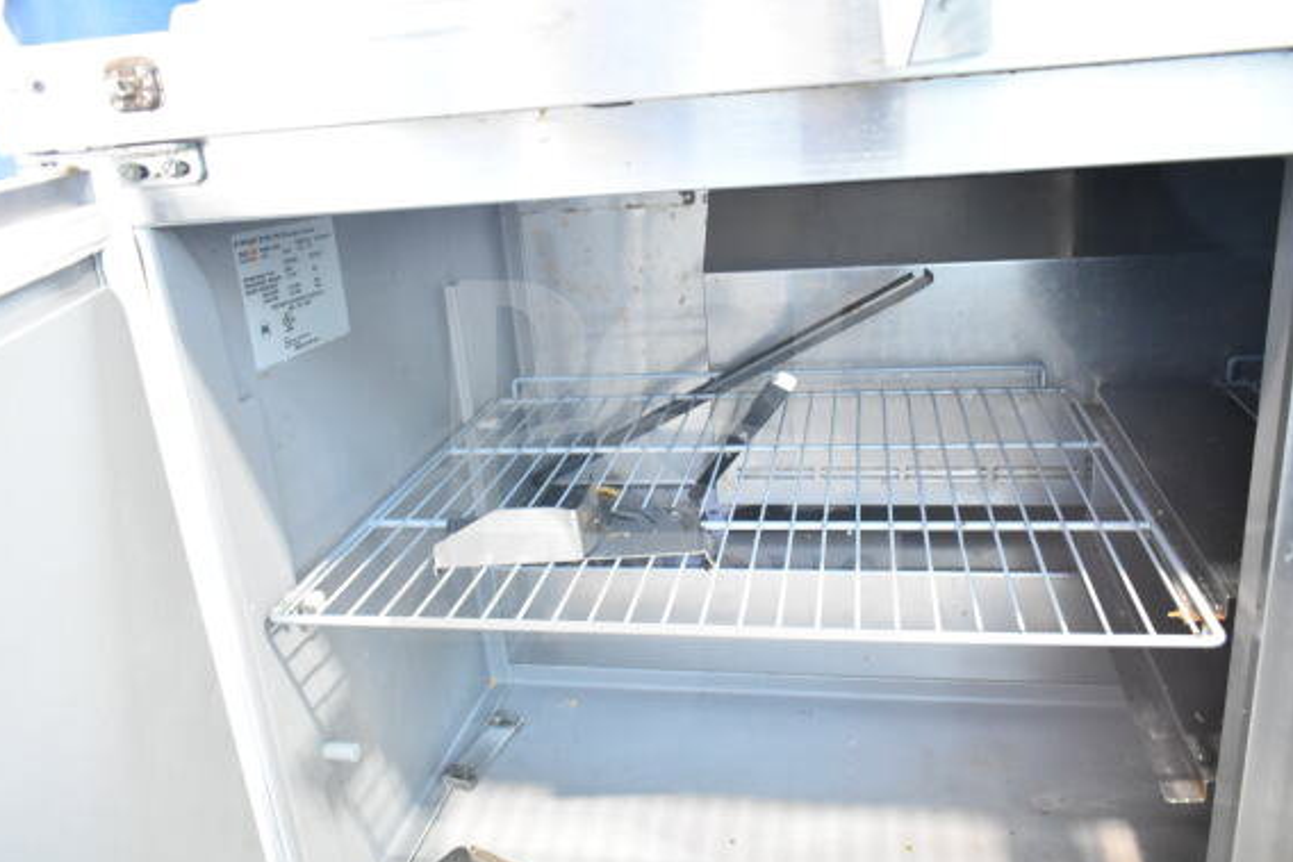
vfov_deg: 45.0
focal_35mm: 29
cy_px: 461
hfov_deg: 63.6
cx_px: 644
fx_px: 1042
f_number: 3.5
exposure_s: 1/30
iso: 3200
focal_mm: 18
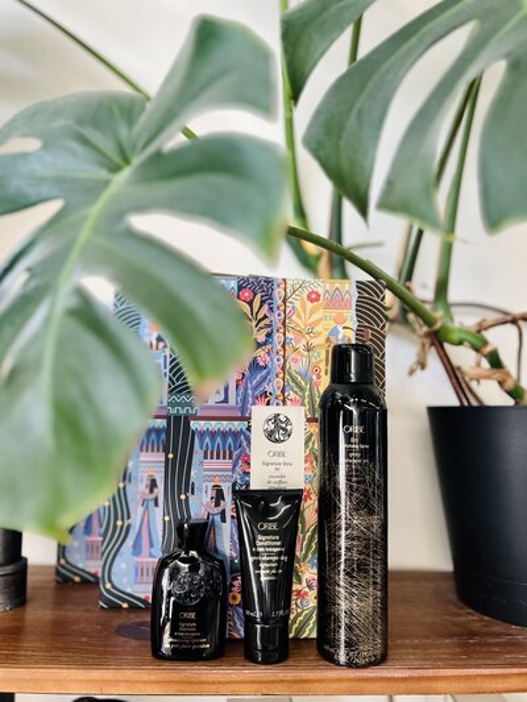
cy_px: 351
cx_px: 264
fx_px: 528
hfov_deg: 53.1
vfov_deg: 67.3
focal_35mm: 26
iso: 100
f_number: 1.5
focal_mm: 5.7
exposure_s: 1/60
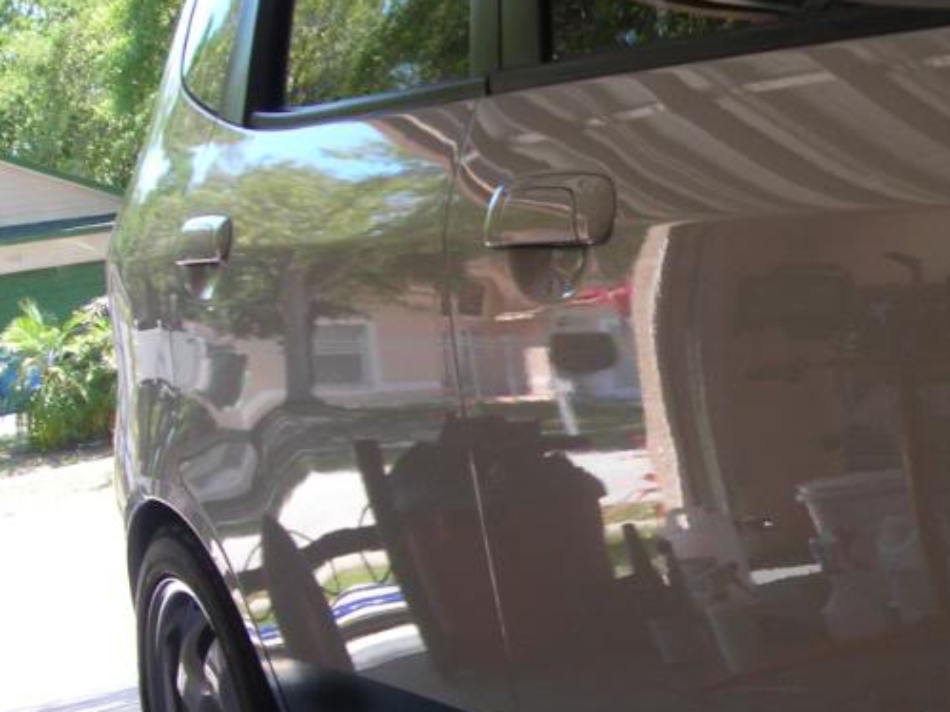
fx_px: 2140
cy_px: 480
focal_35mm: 78
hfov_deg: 24.0
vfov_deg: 18.8
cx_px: 931
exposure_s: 1/56.4
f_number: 3.2
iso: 50
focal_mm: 6.3
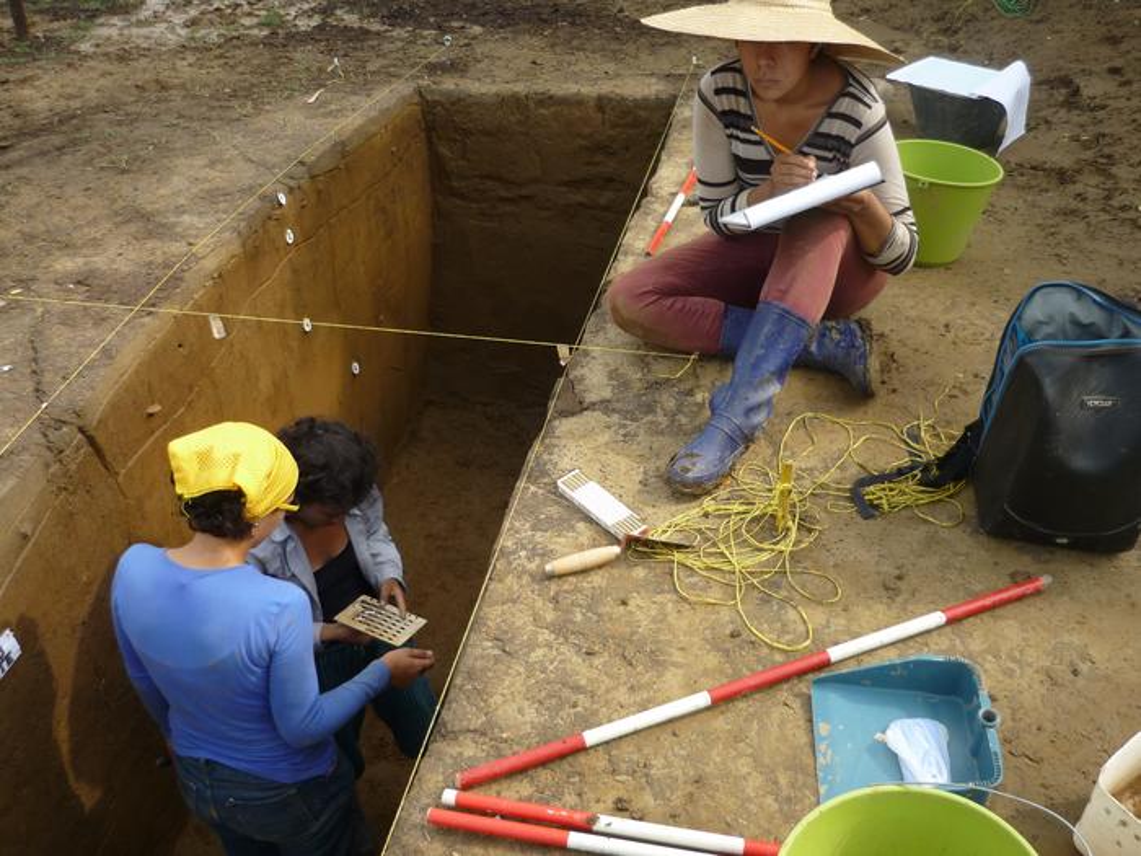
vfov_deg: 42.9
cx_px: 570
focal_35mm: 33
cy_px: 428
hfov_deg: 55.4
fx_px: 1088
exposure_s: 1/500
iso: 100
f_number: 2.8
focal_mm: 5.5
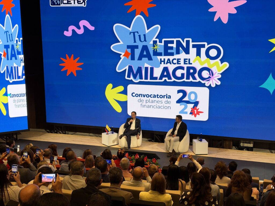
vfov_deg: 30.3
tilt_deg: -10.2
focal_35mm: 48
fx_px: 381
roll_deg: +0.4
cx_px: 138
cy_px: 103
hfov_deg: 39.7
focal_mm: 6.93
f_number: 1.8
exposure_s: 1/120
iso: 100
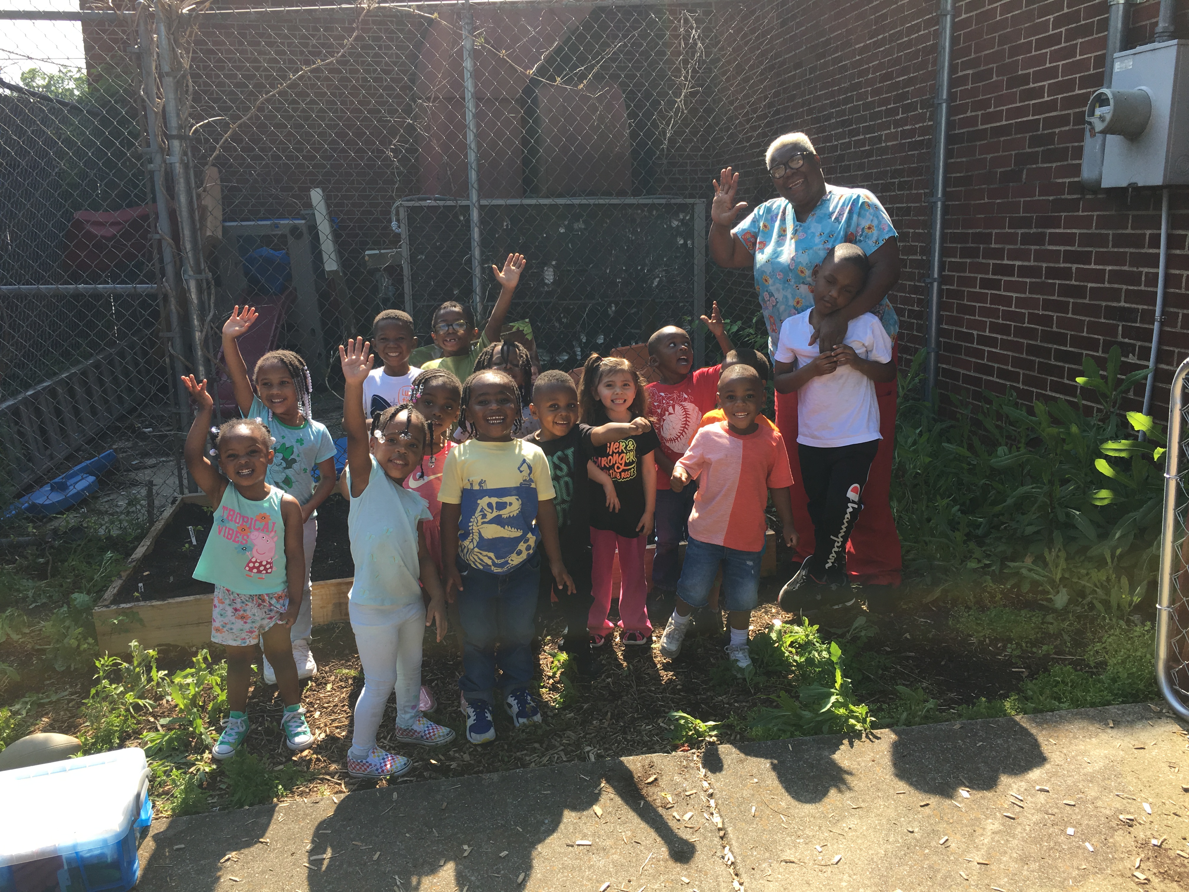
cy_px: 446
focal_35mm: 29
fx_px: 996
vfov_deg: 48.2
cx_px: 594
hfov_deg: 61.7
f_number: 2.2
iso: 25
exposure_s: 1/460
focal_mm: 4.15
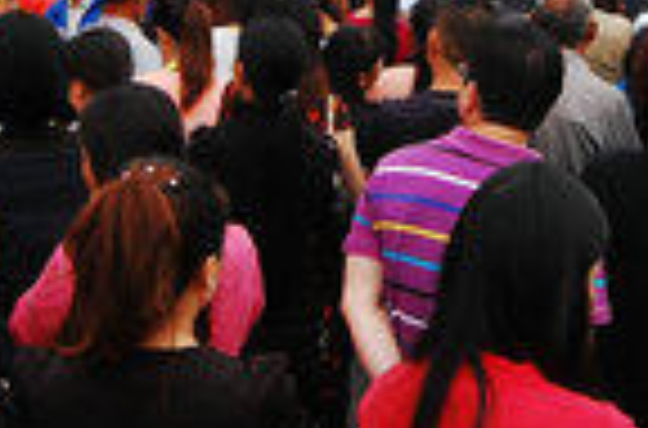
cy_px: -171
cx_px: 418
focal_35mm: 94
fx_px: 1686
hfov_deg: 21.7
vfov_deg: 13.7
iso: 800
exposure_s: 1/320
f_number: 9
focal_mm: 18
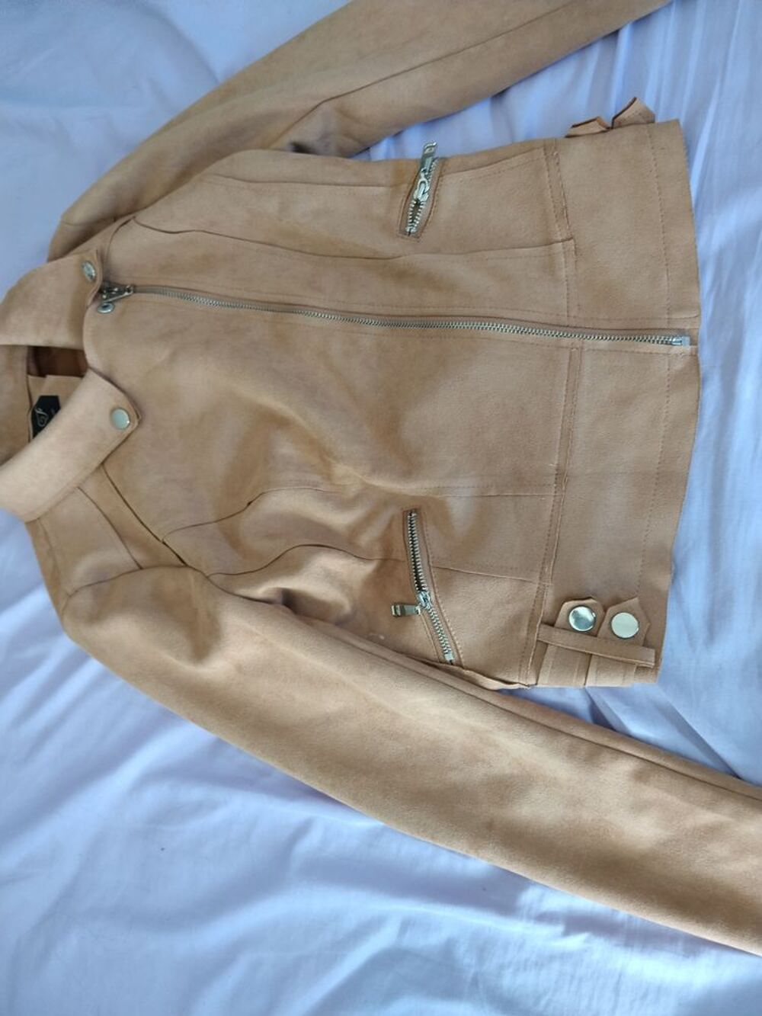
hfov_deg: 48.2
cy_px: 508
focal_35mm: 29
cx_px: 381
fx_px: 851
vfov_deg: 61.7
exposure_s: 1/50
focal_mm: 3.96
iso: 160
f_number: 1.8
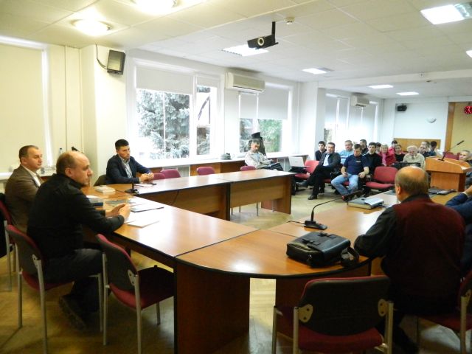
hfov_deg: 69.4
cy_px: 177
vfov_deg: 54.9
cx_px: 236
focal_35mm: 25
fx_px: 341
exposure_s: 1/25
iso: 800
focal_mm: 4.5
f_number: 3.1
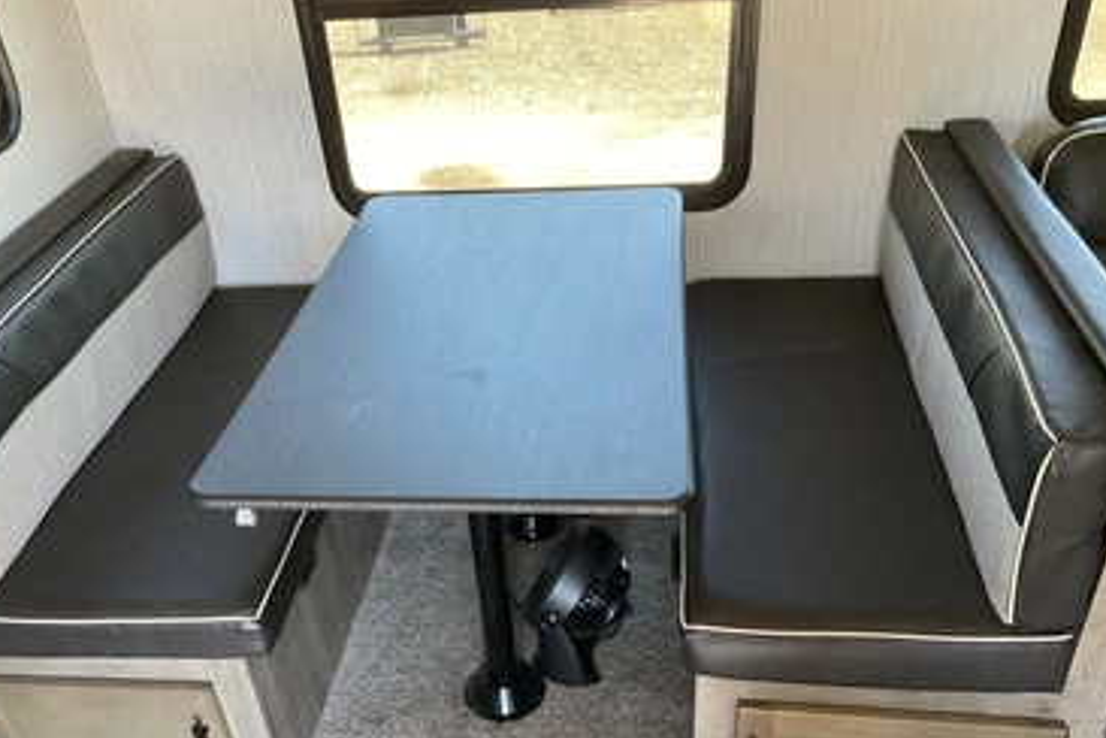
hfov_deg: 57.2
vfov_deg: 39.8
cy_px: 448
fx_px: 1014
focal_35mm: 33
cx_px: 517
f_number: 1.8
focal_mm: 3
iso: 100
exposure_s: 1/60
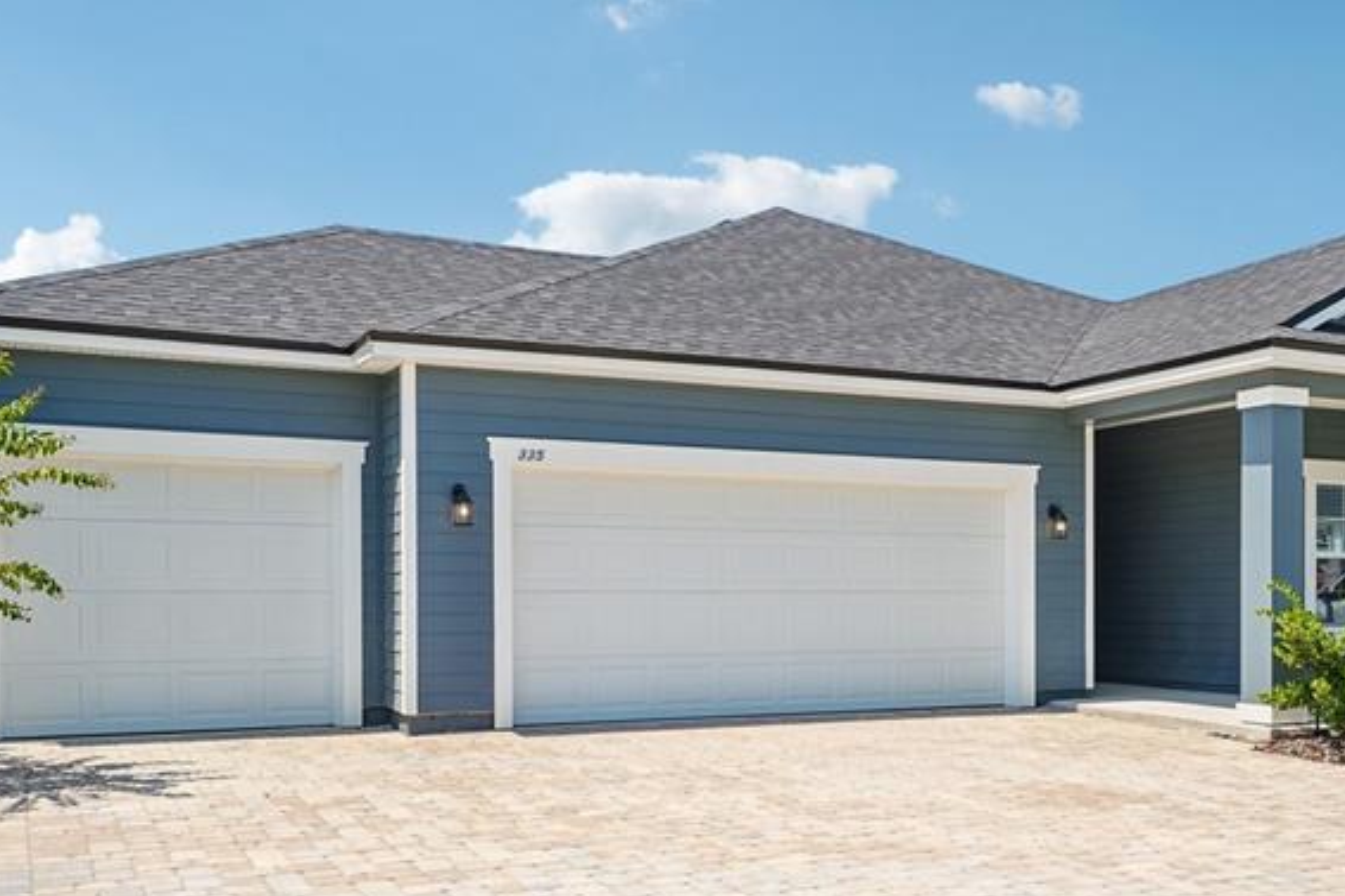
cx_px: 855
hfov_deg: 49.5
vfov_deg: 34.0
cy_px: 656
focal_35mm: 39
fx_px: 1440
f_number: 10
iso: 400
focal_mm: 21.3
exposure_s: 1/250
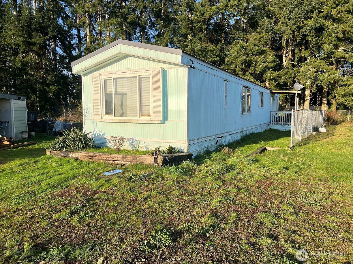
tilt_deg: -4.3
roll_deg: +0.4
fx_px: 265
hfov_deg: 67.3
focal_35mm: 26
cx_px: 176
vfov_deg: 53.1
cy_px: 132
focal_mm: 5.7
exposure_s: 1/2695
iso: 50
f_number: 1.5
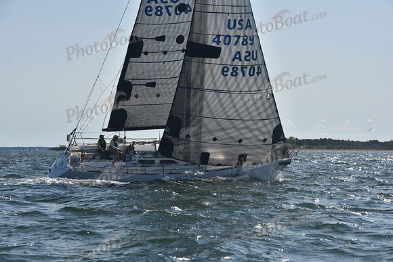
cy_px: 131
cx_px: 196
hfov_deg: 21.5
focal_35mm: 95
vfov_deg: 14.4
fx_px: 1037
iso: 250
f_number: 7.1
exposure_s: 1/800
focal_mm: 95
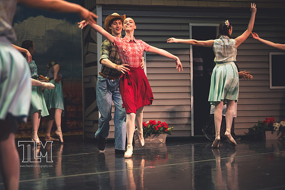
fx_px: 792
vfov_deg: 13.7
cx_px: 142
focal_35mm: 100
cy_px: 95
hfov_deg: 20.4
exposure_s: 1/250
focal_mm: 100
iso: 1400
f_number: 2.8
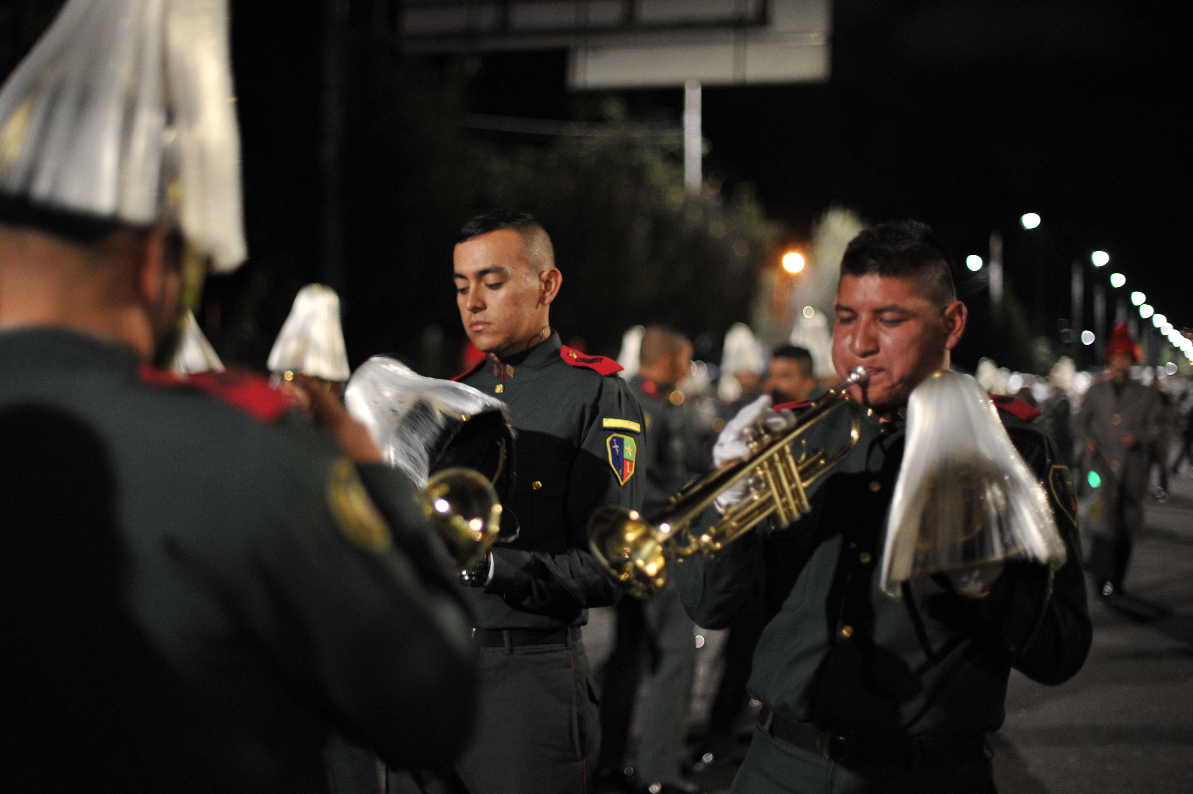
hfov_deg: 36.2
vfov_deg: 24.6
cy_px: 398
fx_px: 1822
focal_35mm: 55
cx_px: 557
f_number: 1.6
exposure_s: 1/60
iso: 2000
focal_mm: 50
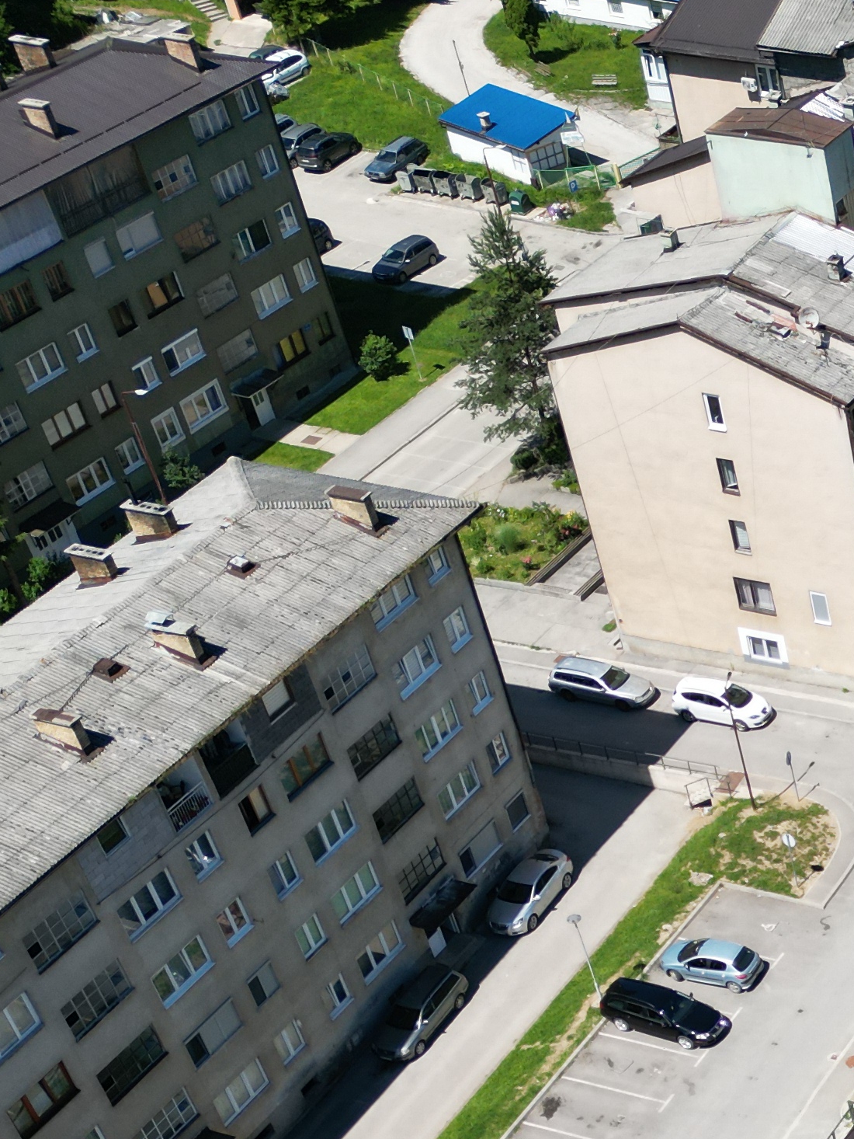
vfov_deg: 27.6
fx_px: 2170
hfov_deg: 19.2
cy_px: 1156
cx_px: 1323
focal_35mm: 66
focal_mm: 6.72
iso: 150
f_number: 1.7
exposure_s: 1/3200
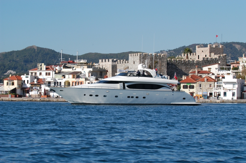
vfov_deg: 12.1
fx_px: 768
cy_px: 82
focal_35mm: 112
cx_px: 123
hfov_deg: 18.2
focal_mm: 75
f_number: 7.1
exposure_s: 1/180
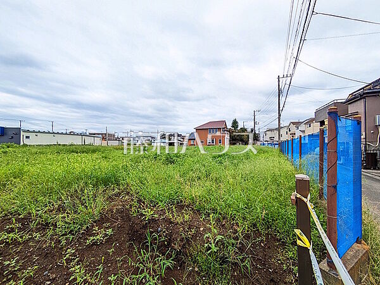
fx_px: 154
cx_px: 190
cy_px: 142
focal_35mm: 14
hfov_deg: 102.1
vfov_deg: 85.7
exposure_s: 1/982
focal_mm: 1.83
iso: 49
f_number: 2.2
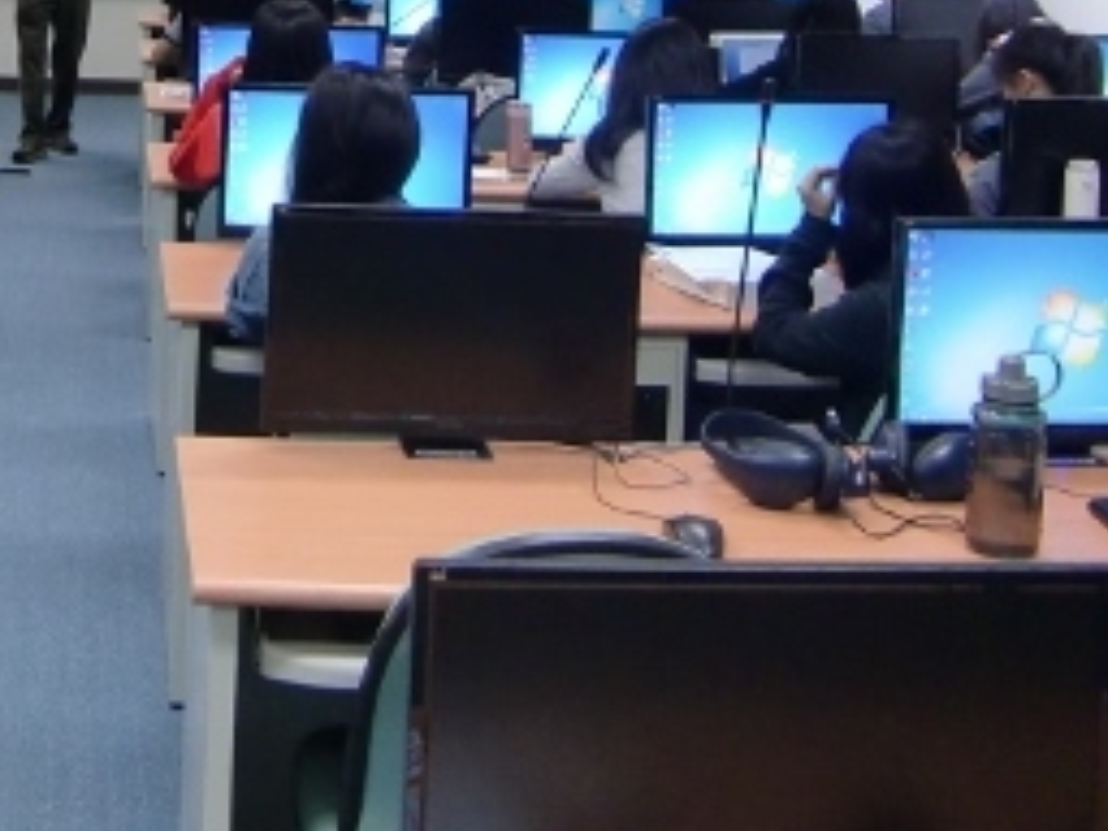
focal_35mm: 70
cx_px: 104
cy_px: -78
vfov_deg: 20.1
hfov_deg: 26.8
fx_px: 2241
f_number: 2.6
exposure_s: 1/60
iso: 250
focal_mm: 4.9
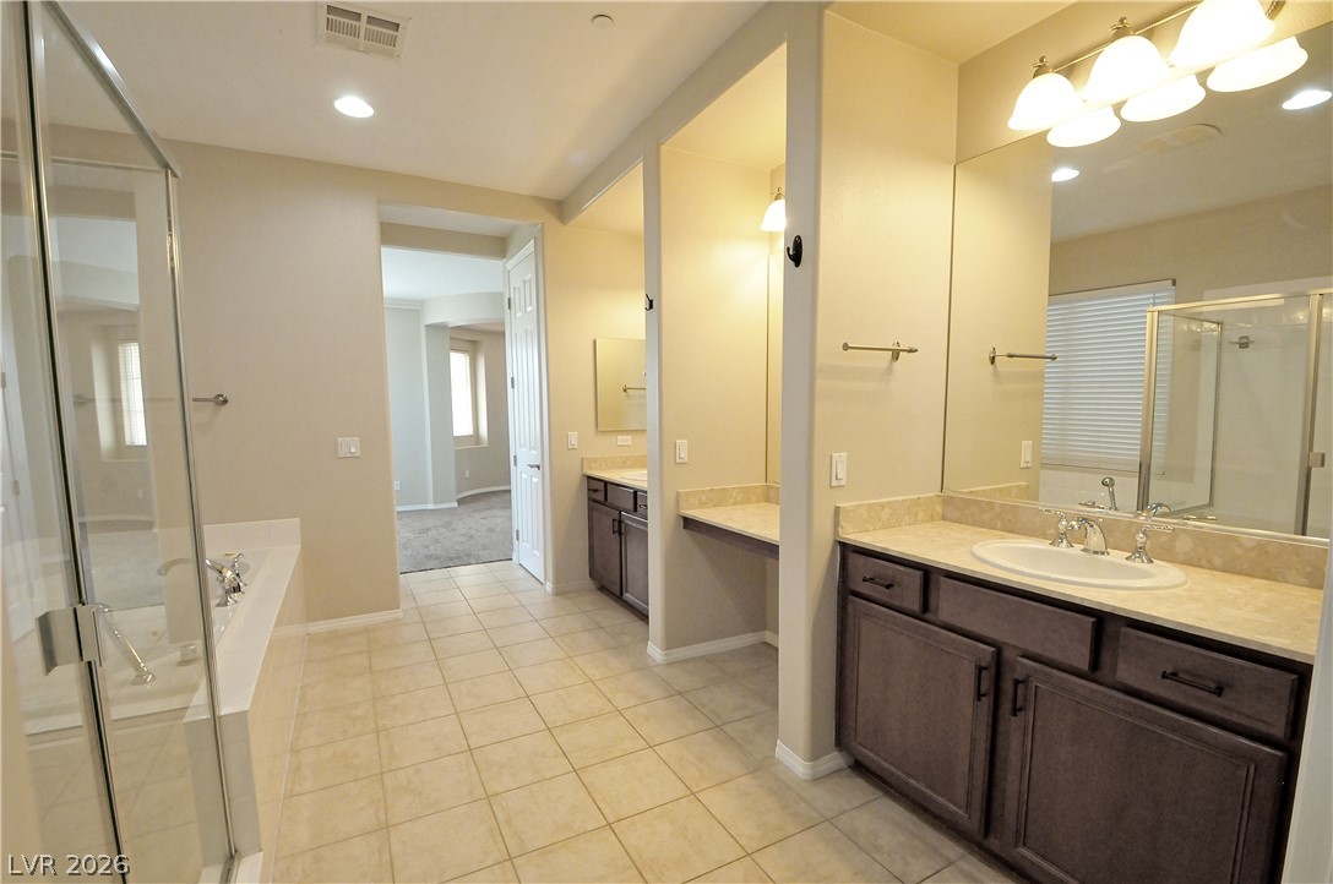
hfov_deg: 100.5
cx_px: 666
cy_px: 442
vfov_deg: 77.1
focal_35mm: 15
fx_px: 555
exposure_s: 1/60
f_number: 8
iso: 1250
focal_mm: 10
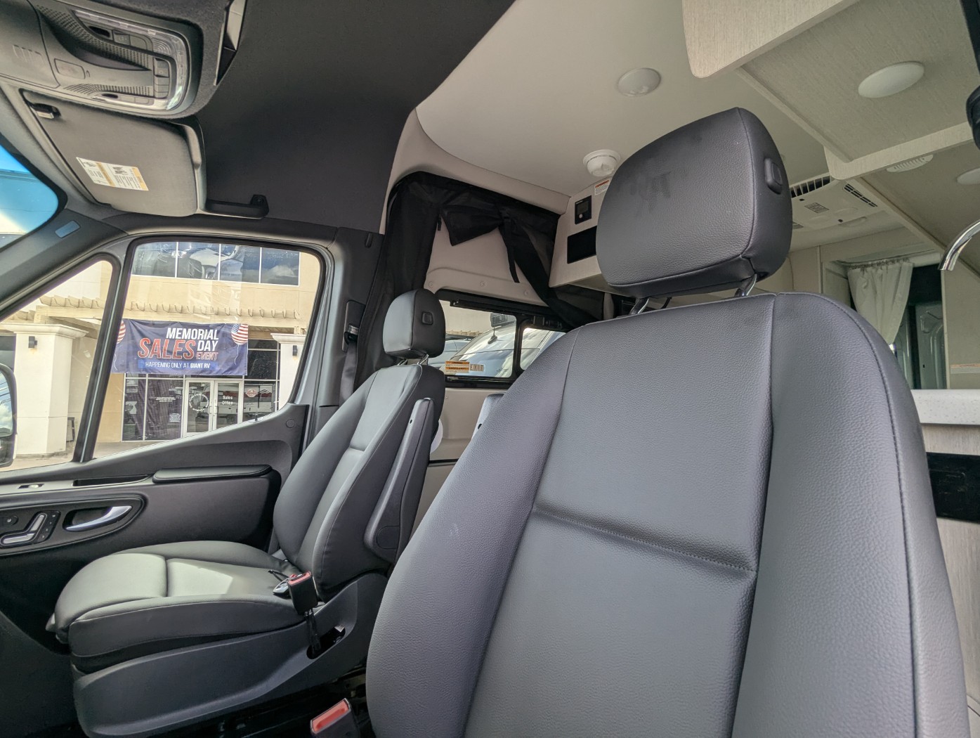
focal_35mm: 16
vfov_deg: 78.2
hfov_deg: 94.4
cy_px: 369
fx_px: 454
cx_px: 490
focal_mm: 2.35
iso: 49
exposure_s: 1/210
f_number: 2.2
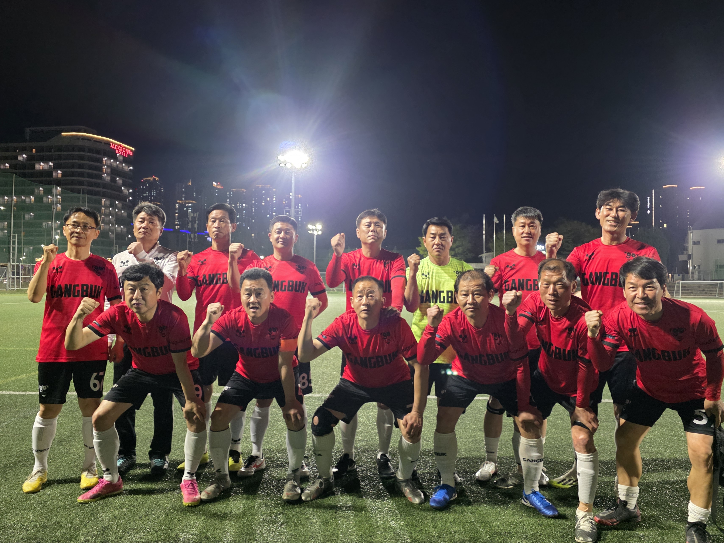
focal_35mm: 27
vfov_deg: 51.4
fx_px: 565
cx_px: 373
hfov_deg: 65.3
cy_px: 263
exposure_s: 1/120
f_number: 1.7
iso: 1250
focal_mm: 6.3
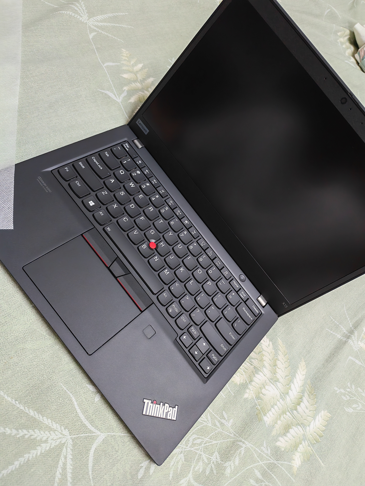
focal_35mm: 24
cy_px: 243
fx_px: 337
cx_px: 182
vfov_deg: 71.6
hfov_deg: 56.8
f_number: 1.9
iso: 1600
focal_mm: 6.12
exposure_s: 1/33
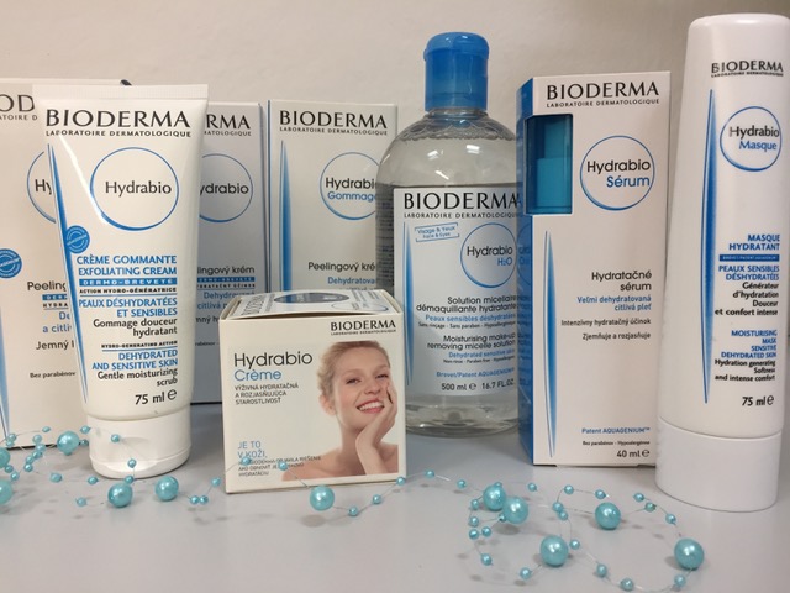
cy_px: 296
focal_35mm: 29
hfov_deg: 61.7
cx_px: 395
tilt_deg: -7.8
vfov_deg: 48.2
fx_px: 662
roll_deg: -0.8
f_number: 2.2
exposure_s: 1/33
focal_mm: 4.15
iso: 32
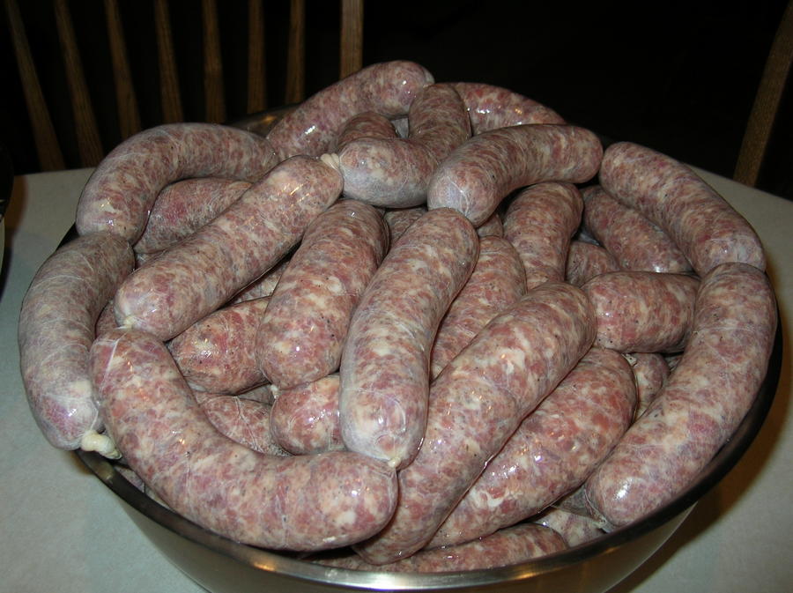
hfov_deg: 51.4
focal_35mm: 36
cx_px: 396
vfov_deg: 39.6
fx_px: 824
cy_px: 296
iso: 50
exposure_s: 1/60.1
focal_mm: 6
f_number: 2.7
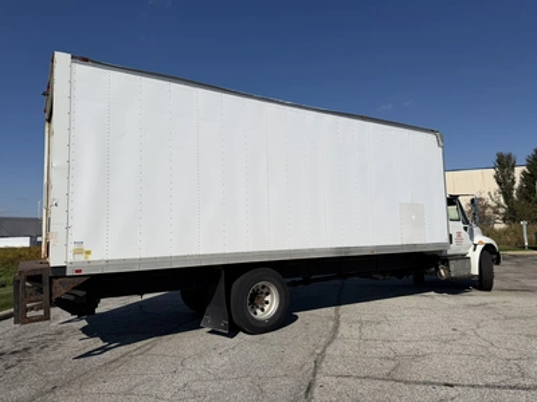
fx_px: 372
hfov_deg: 71.6
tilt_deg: +4.3
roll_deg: +2.5
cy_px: 201
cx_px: 268
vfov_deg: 56.8
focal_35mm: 24
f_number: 1.78
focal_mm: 6.76
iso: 80
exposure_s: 1/17544
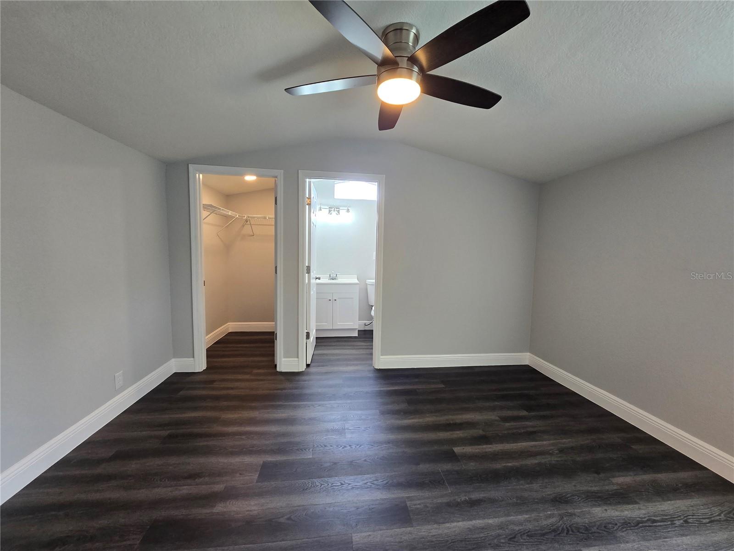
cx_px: 367
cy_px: 276
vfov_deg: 89.9
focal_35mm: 13
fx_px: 276
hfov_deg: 106.2
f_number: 2.2
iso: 160
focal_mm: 2.2
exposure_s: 1/60
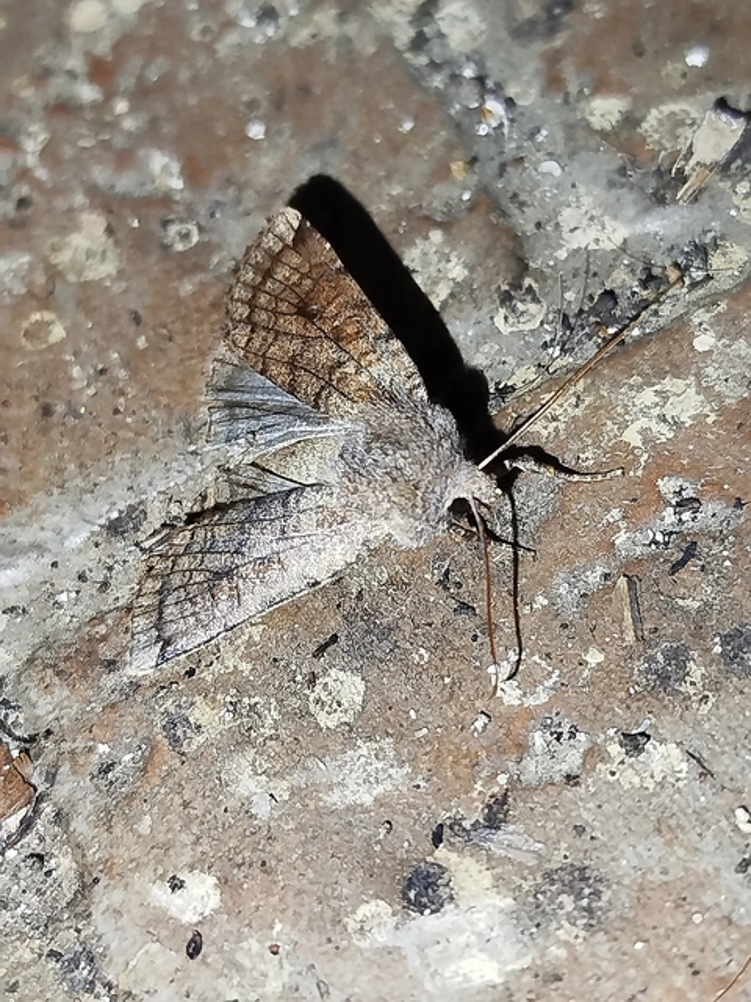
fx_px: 2083
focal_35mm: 72
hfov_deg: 20.4
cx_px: 376
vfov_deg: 27.0
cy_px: 501
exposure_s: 1/33
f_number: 1.7
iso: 160
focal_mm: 5.31
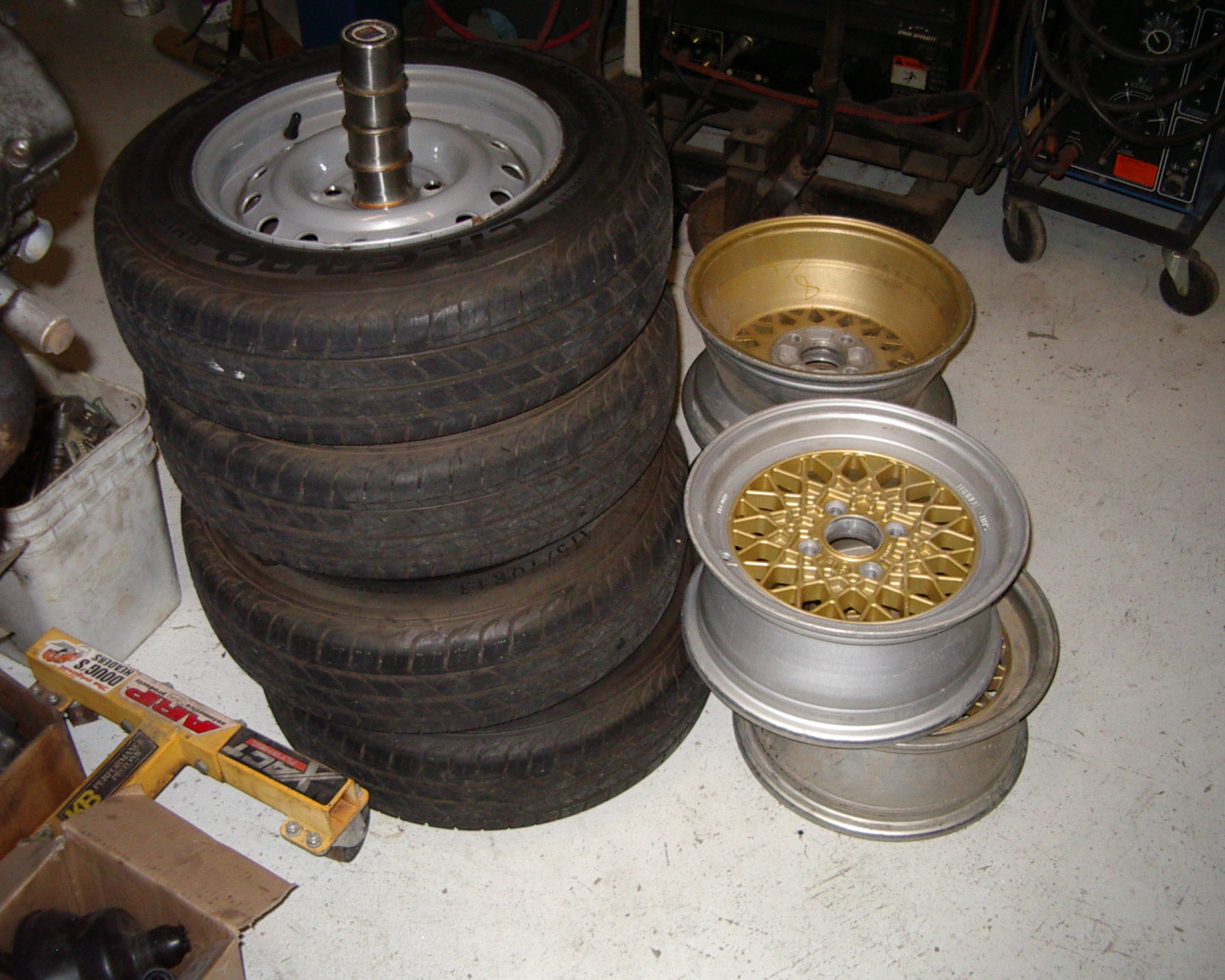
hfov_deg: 45.8
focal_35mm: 40
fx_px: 1450
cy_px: 489
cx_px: 595
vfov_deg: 37.3
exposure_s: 1/60
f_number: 2.6
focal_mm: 5.8
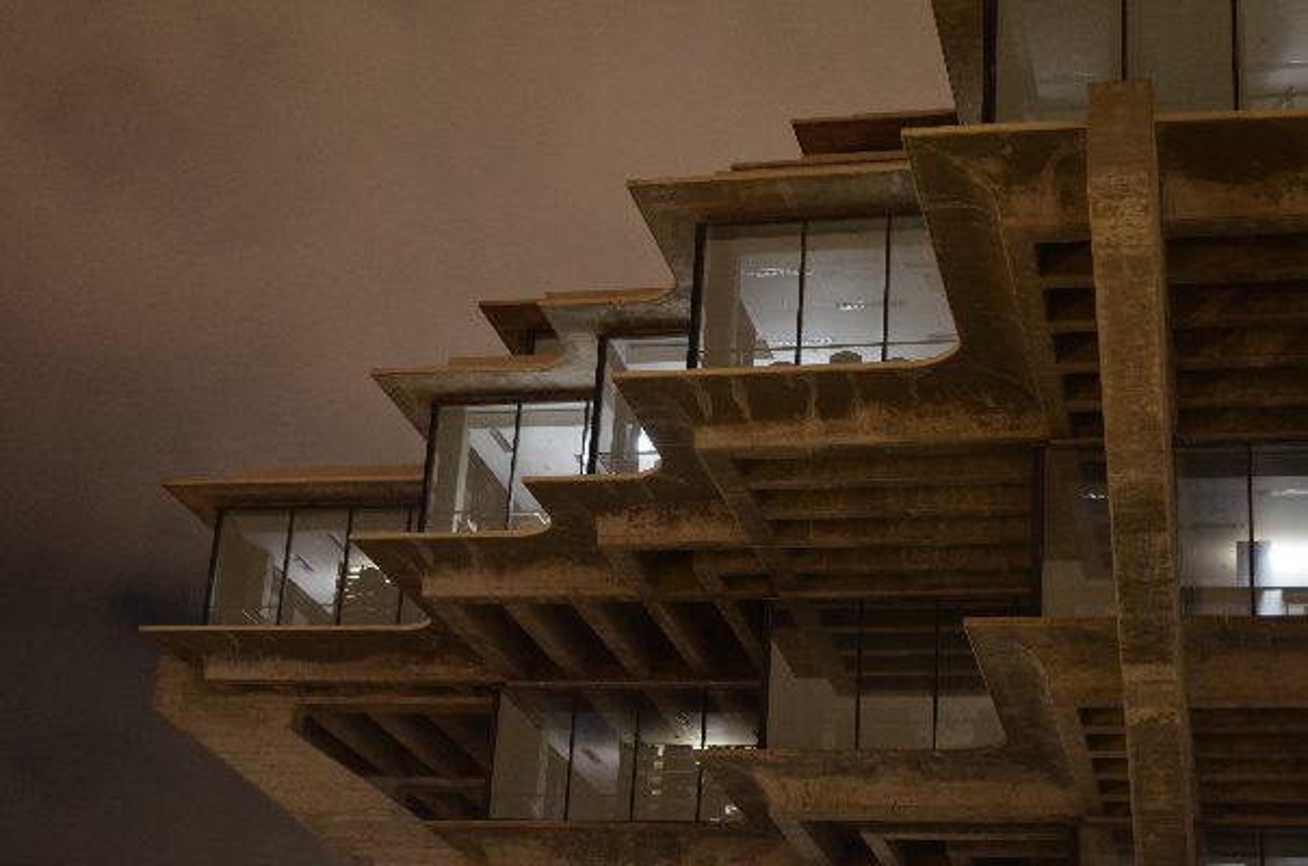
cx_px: 654
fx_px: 2447
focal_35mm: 68
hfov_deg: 29.9
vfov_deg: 20.1
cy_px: 433
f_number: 5.3
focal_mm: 45
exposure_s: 2.5
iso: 800
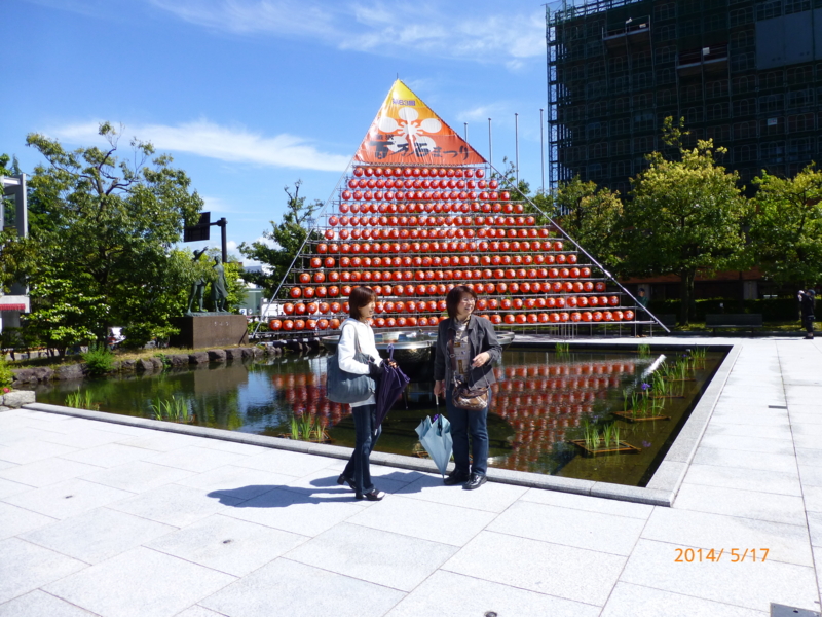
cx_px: 411
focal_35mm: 24
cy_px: 308
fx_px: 570
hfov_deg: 71.6
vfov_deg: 56.8
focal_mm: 4.3
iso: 100
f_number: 4
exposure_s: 1/800
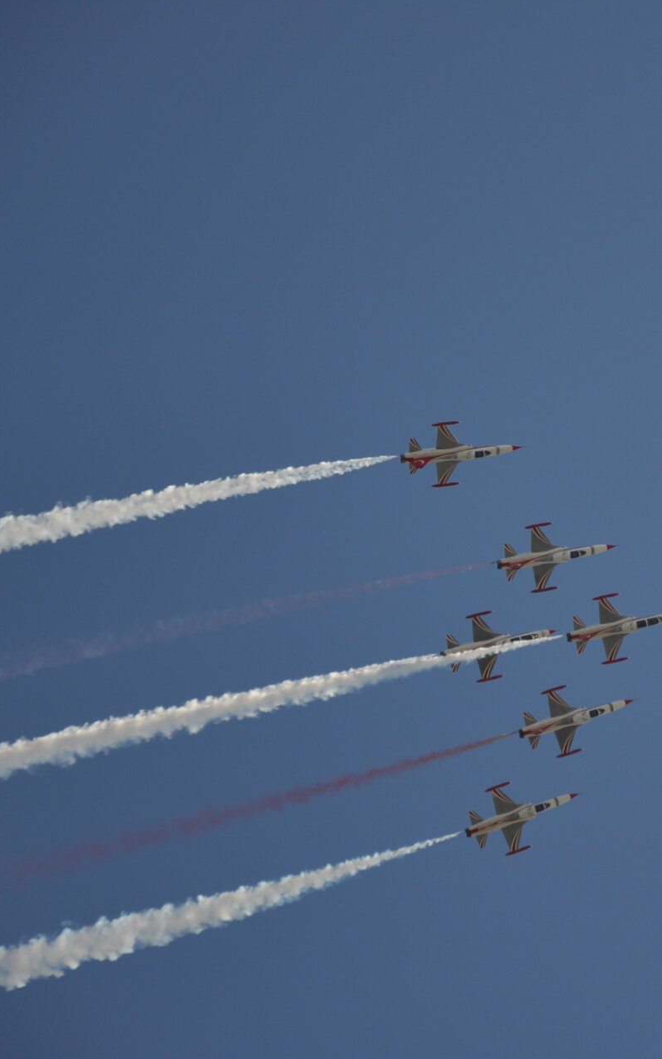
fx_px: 7011
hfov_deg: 5.4
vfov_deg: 8.6
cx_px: 626
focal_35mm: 243
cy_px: 528
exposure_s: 1/800
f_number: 5.6
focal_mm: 105
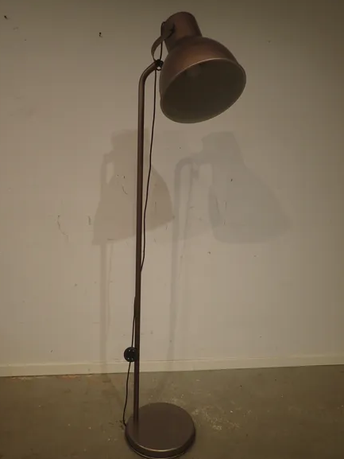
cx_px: 167
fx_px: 344
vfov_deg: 67.3
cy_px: 235
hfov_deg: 53.1
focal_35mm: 26
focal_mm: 4.5
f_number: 2
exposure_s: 1/60
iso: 160
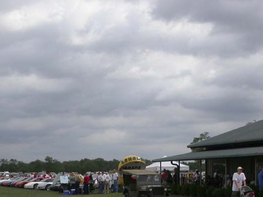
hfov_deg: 26.3
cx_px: 98
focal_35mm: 74
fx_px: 562
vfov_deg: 19.6
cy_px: 164
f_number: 7.5
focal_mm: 7.85
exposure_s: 1/348
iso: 100
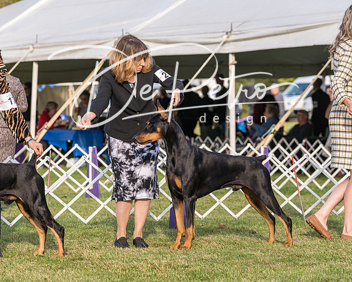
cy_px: 141
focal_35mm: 175
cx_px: 176
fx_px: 1818
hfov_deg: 11.1
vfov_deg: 8.8
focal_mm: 155
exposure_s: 1/800
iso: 500
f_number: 5.6
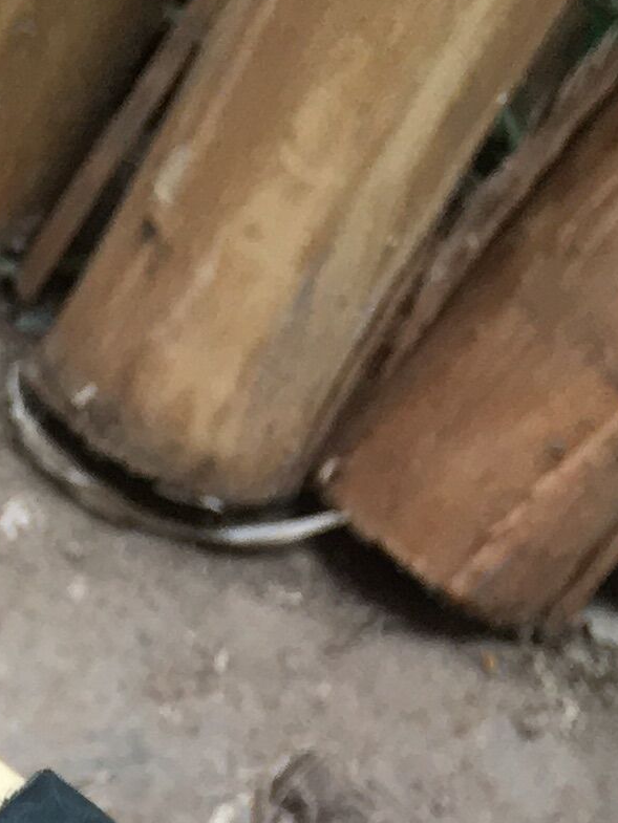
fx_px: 3546
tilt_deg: -59.0
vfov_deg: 11.5
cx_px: -908
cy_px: 1829
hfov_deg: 8.9
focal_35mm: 149
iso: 40
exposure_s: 1/100
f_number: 2.2
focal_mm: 4.15
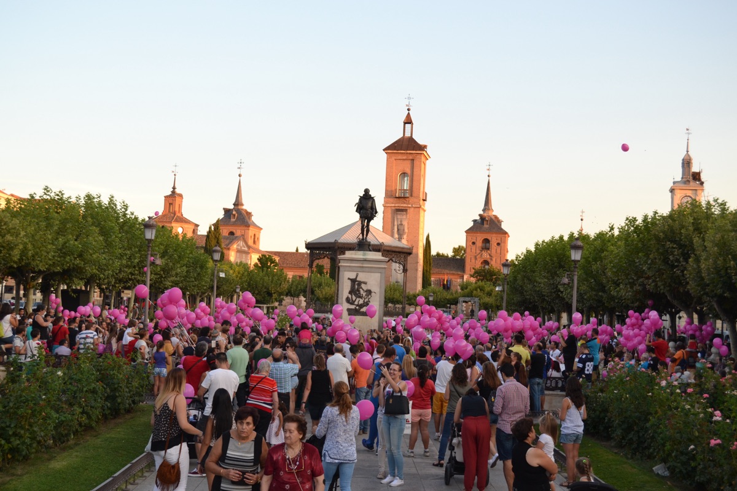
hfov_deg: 46.4
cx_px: 368
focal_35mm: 42
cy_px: 246
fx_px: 860
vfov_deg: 31.9
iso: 320
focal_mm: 28
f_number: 5.6
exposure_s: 1/125
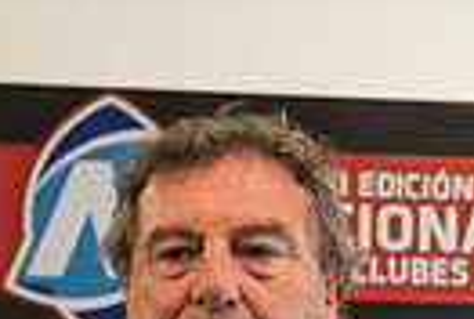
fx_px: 3497
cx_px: 800
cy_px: 687
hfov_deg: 7.6
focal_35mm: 265
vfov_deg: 5.1
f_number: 3.2
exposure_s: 1/160
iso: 2200
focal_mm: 60
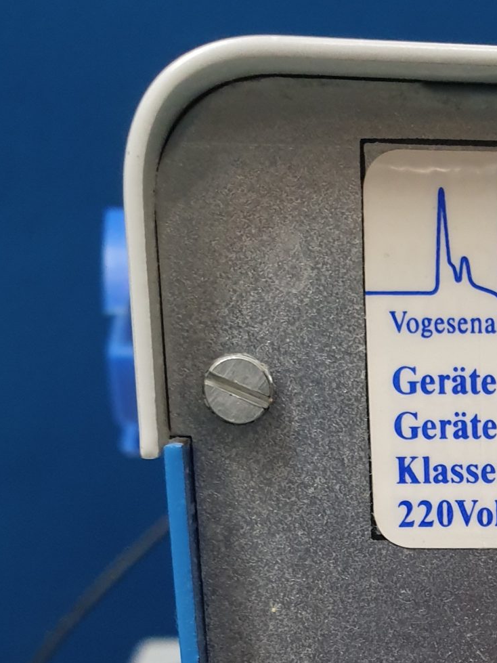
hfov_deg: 20.3
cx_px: 594
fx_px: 1302
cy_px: 764
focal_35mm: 68
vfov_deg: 26.0
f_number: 2.4
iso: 250
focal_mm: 4.3
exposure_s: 1/50
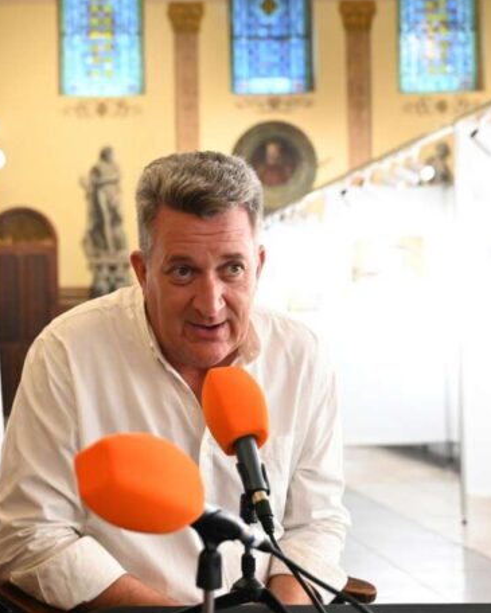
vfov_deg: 30.0
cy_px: 309
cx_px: 93
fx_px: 1144
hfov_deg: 23.8
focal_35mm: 63
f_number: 4
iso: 6400
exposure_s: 1/250
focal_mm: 44
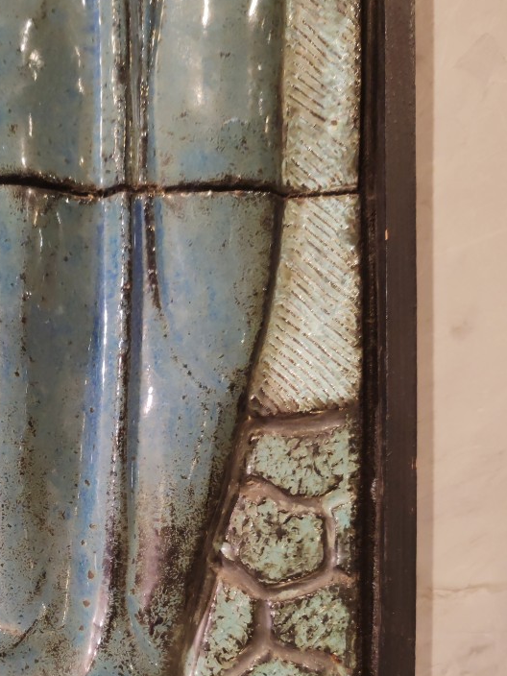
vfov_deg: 40.1
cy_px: 508
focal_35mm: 46
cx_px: 80
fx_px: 898
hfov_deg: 30.5
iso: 800
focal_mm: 6.12
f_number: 1.9
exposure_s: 1/100
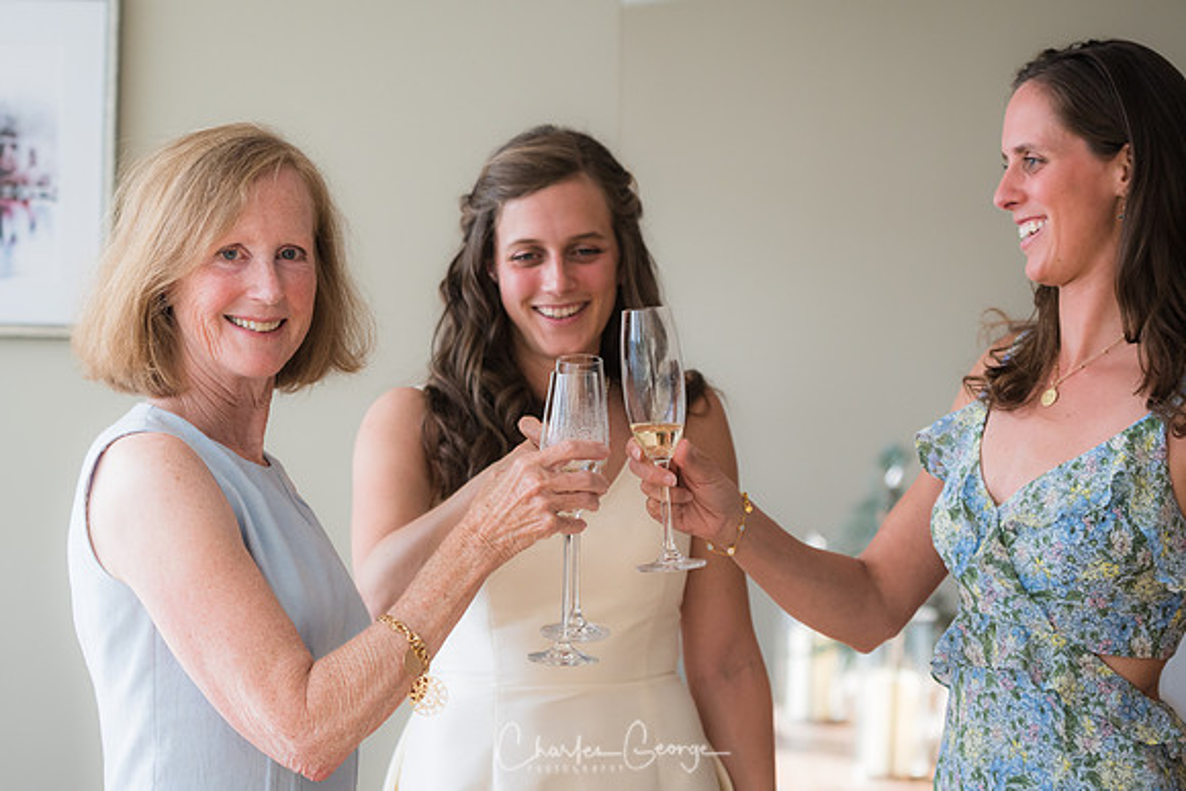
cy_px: 396
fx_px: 3460
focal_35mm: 105
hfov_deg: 19.5
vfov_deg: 13.0
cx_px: 593
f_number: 3.2
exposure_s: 1/800
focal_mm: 70
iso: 640
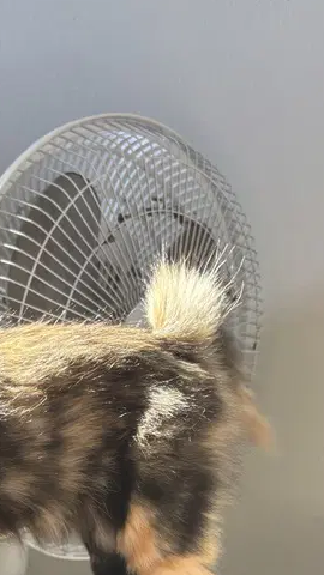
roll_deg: -1.4
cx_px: 5
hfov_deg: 19.8
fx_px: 901
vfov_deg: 32.3
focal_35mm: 59
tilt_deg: -4.6
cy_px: 591
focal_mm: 5.96
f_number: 1.6
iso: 100
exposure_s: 1/121
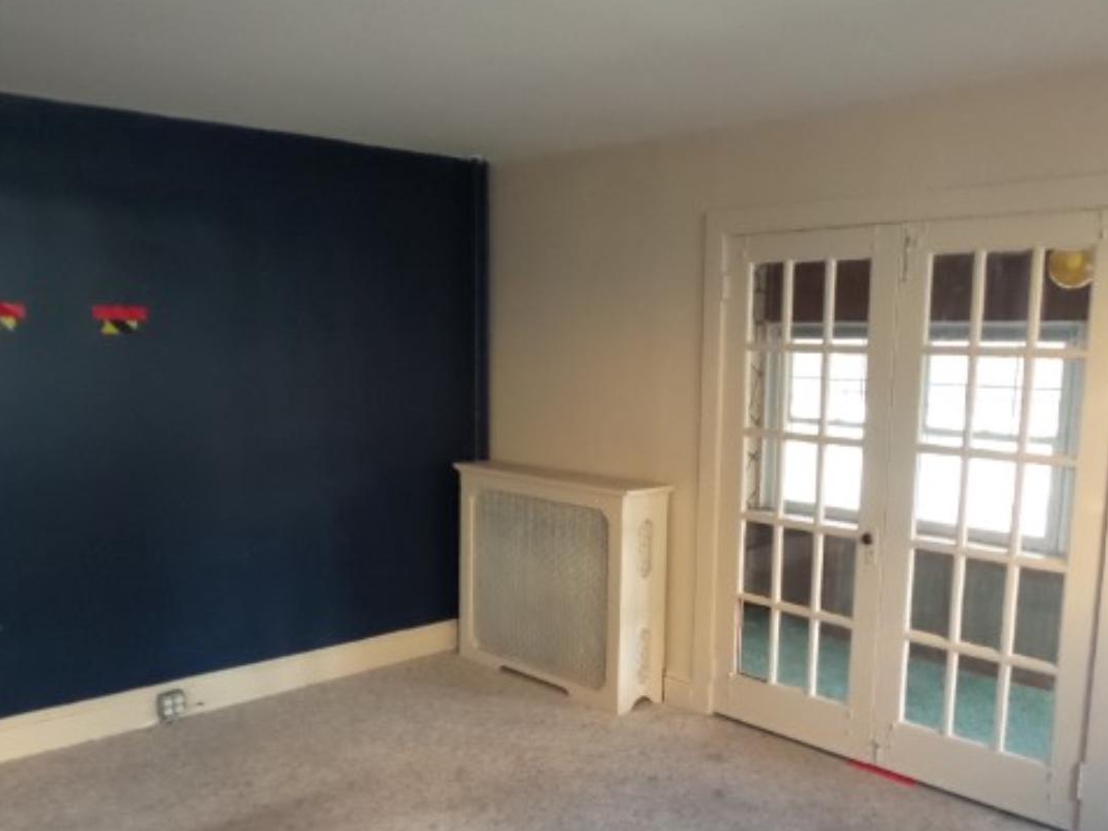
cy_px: 500
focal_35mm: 31
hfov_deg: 58.3
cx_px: 578
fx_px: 992
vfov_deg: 45.2
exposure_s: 1/15
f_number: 2.8
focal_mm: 4.1
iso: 800
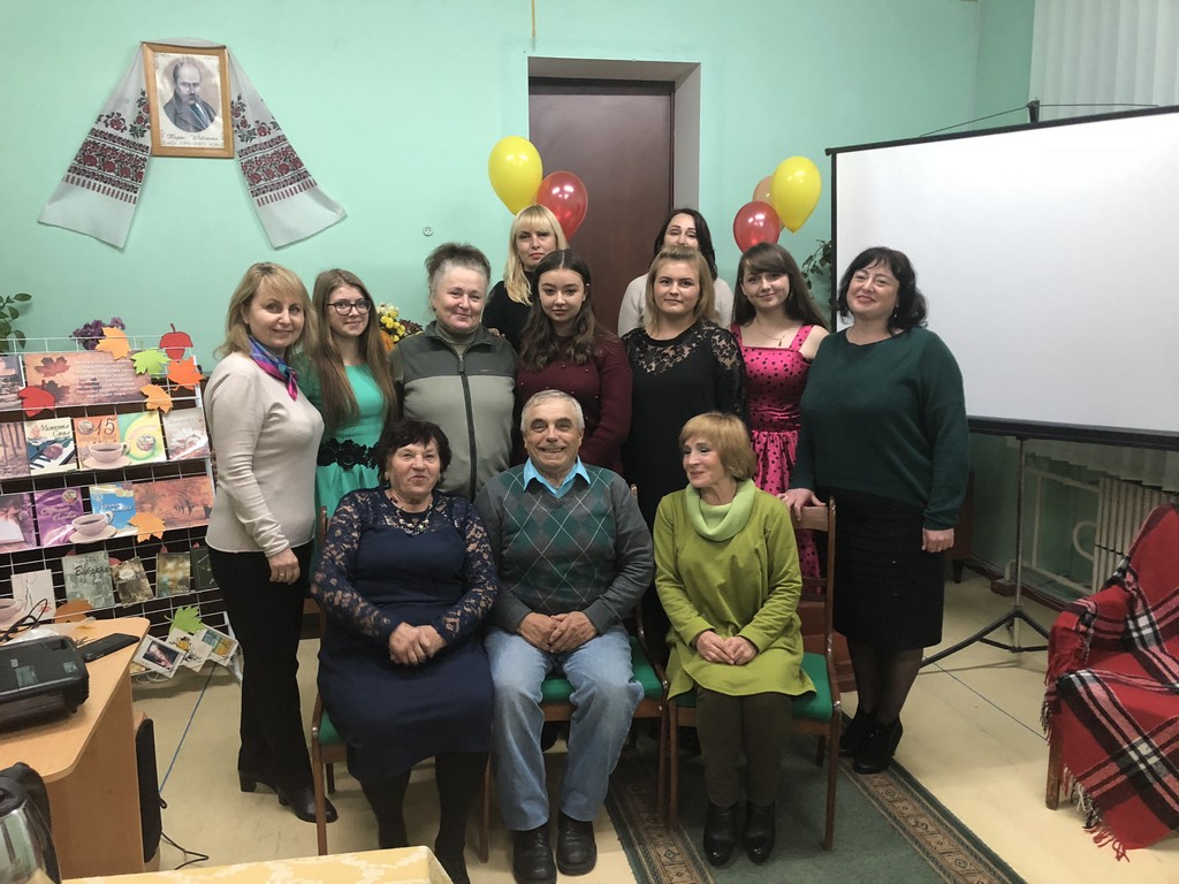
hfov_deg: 63.4
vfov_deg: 49.7
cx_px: 590
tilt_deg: -8.9
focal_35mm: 28
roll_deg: +0.8
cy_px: 442
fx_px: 954
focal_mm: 3.99
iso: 100
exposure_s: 1/17
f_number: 1.8
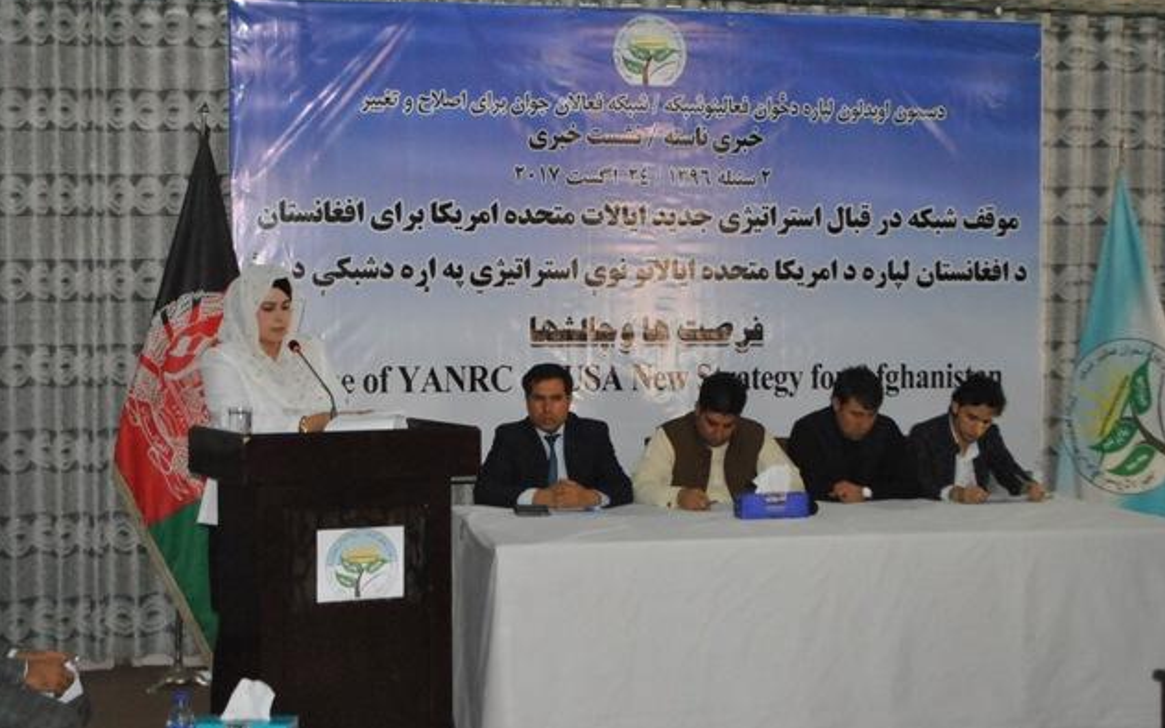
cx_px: 578
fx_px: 1873
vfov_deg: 22.0
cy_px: 338
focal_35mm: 59
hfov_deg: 34.6
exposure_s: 1/200
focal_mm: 38
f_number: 5
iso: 1600
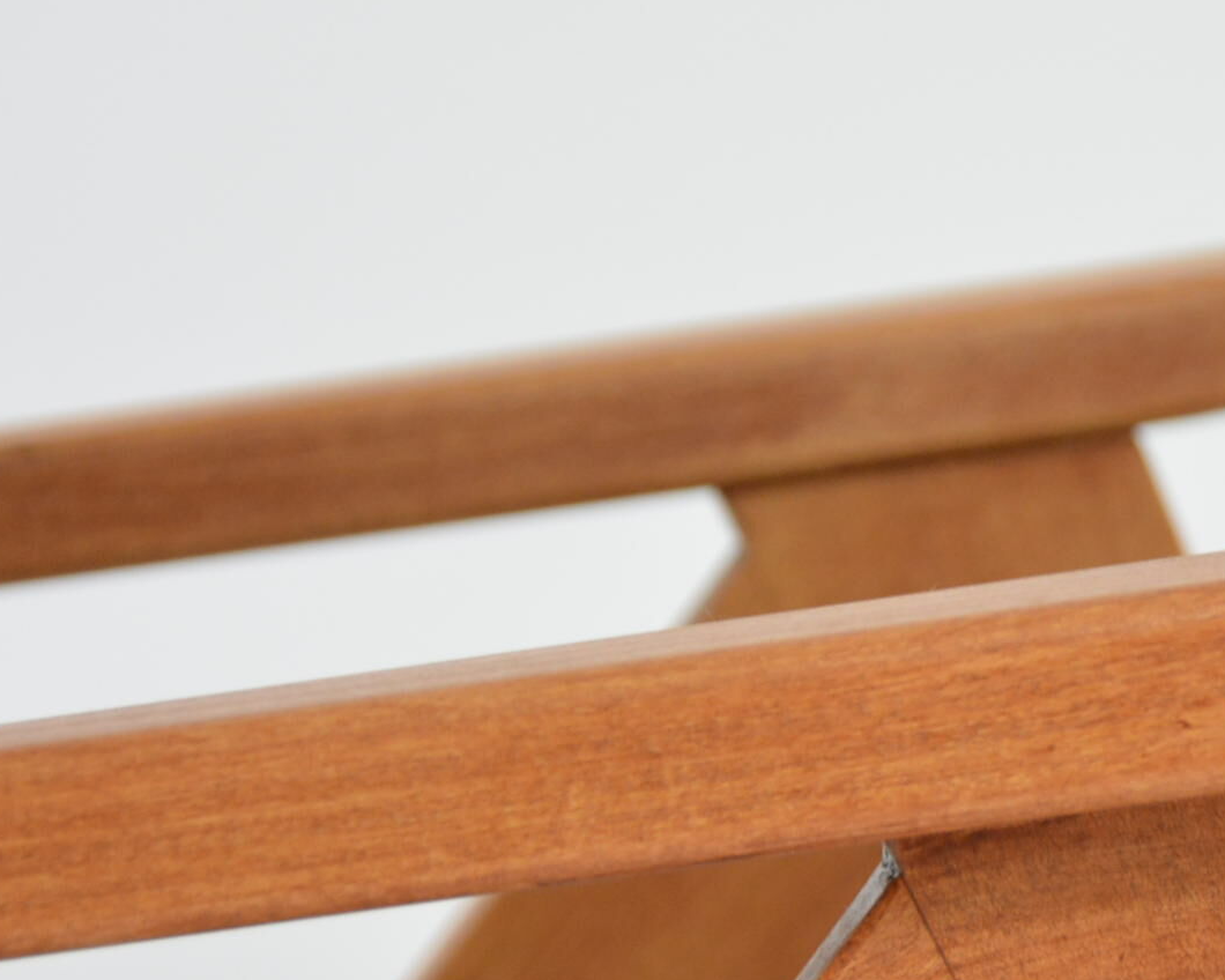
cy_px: 559
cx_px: 1306
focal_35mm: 298
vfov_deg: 5.2
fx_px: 10816
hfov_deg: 6.5
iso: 800
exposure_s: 1/125
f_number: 5.6
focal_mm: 75
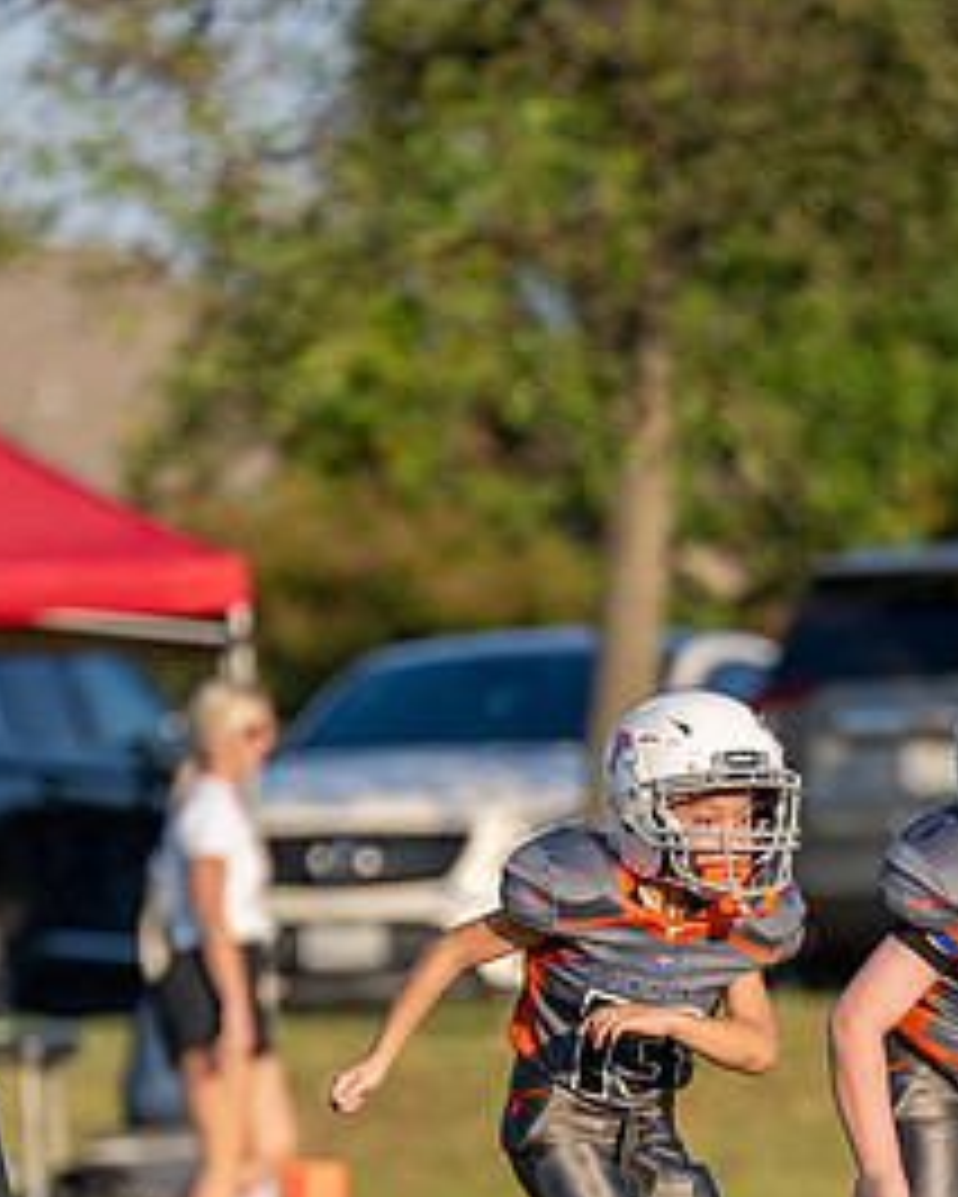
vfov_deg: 3.1
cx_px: 614
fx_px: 22351
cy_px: 1245
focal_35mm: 631
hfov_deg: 2.5
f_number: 2.8
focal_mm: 200
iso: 320
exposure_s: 1/5000
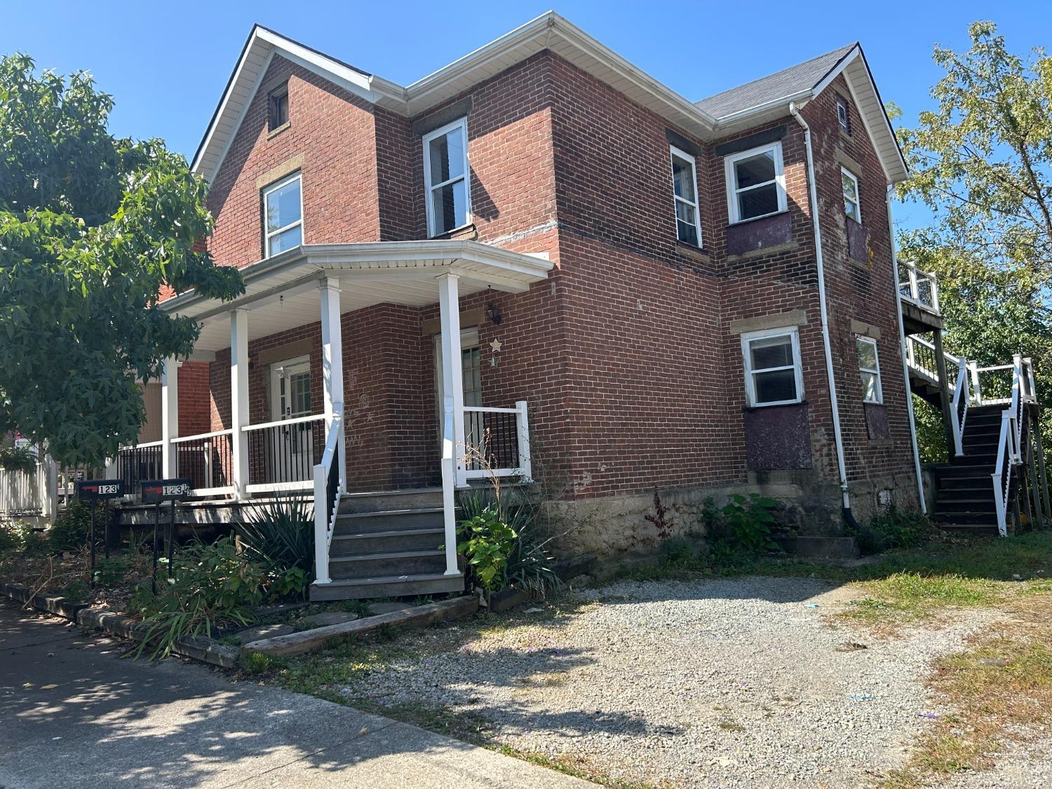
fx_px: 790
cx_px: 526
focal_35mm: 26
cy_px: 394
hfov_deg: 67.3
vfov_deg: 53.1
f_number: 1.5
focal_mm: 5.7
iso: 50
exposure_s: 1/1531
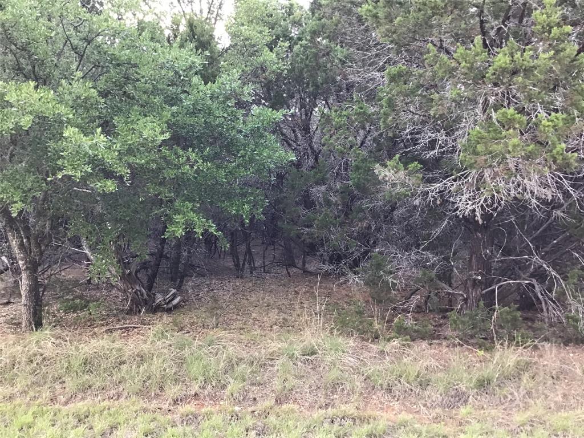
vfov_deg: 45.4
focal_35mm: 31
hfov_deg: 58.4
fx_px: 523
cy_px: 219
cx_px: 292
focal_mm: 3.3
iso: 80
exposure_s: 1/30
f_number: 2.4
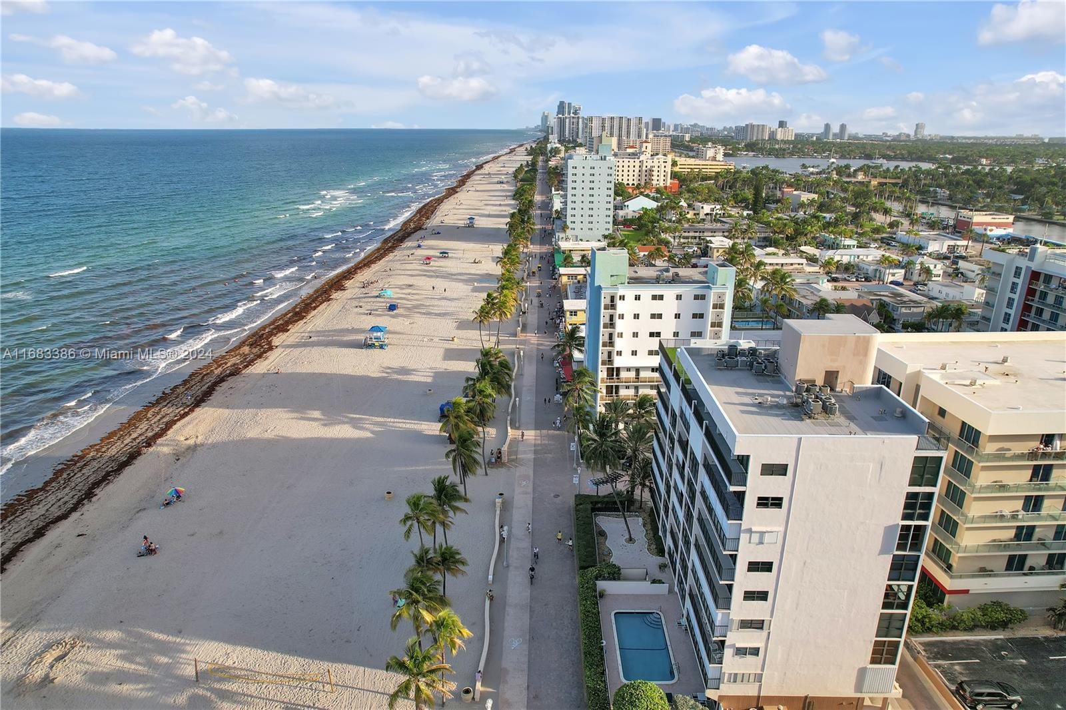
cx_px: 533
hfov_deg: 78.6
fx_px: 651
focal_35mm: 22
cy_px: 355
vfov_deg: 57.2
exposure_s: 1/125
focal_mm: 8.38
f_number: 2.8
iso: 120
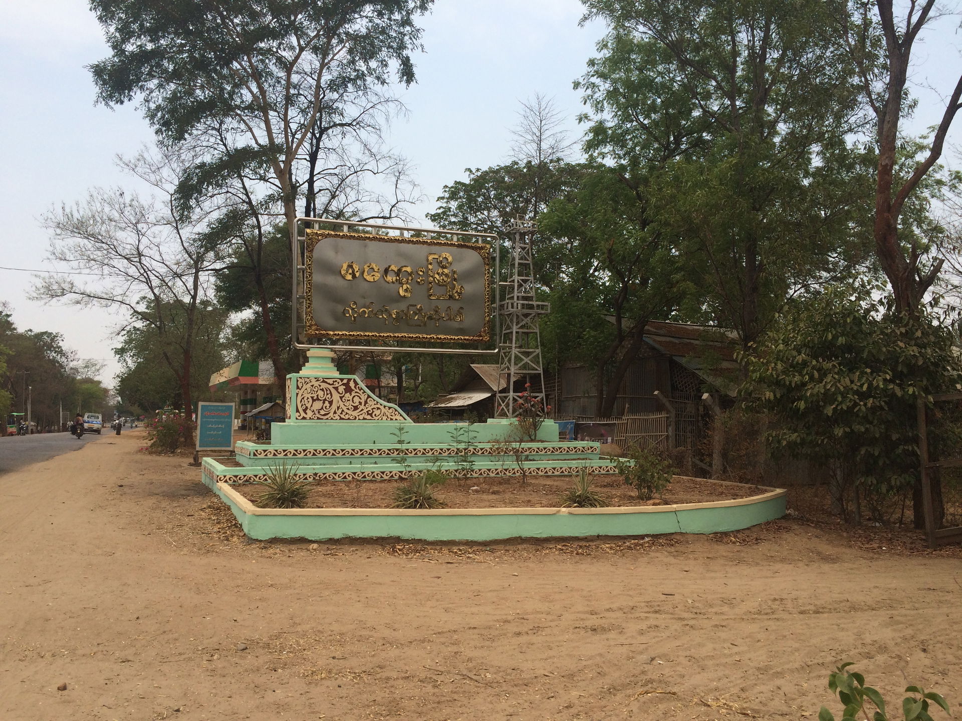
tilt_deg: +4.1
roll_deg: +0.8
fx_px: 806
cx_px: 481
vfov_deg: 48.2
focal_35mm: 29
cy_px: 360
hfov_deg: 61.7
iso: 32
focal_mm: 4.15
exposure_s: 1/2160
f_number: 2.2
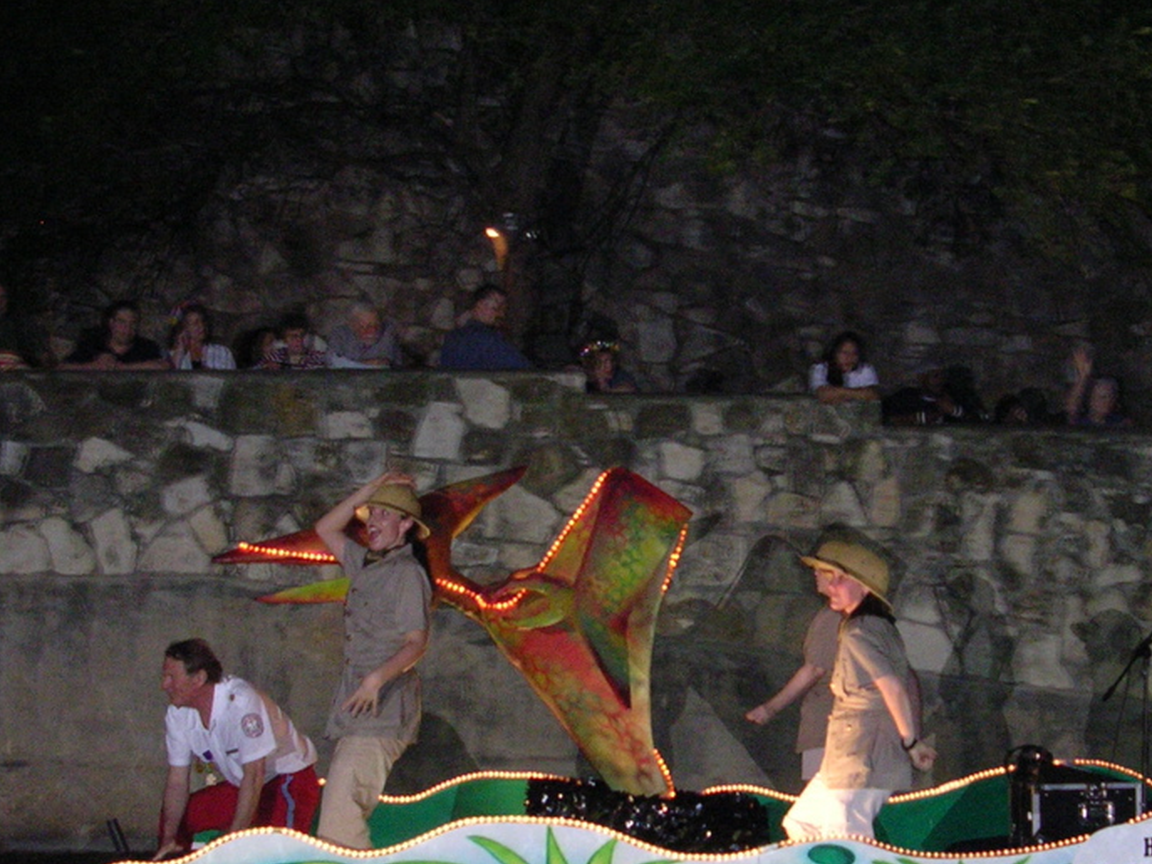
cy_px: 547
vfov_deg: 24.7
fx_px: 1963
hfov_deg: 32.4
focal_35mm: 59
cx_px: 770
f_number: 2.8
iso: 200
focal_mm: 5.8
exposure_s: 1/60.1
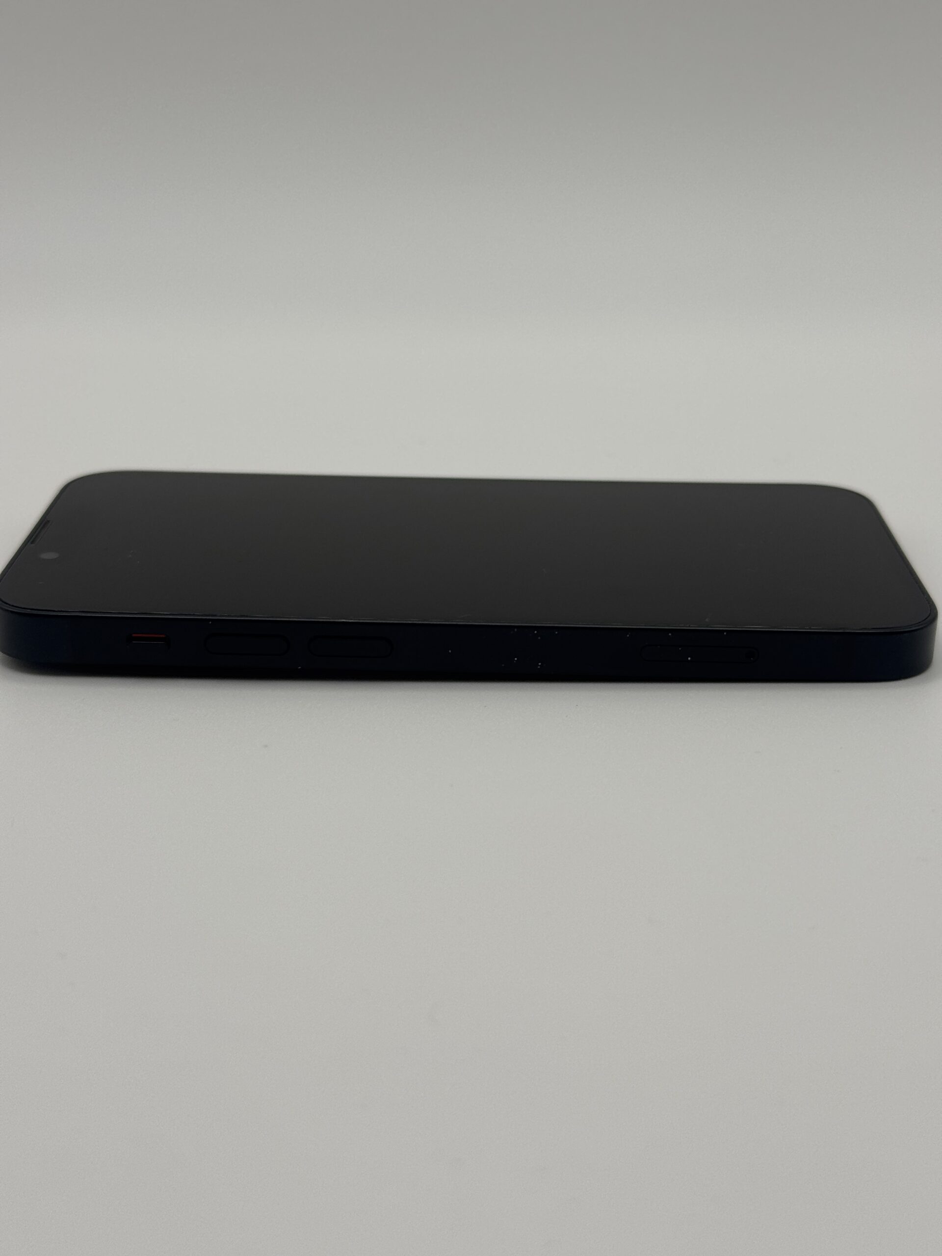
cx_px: 471
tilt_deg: -21.6
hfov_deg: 30.3
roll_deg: -0.2
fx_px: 1742
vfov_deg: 39.7
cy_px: 628
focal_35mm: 48
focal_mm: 6.76
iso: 64
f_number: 1.78
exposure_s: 1/2179
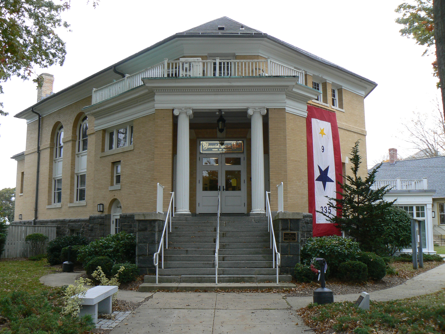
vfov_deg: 39.7
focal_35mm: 36
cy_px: 167
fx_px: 463
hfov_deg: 51.4
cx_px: 222
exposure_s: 1/100
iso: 80
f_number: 5.6
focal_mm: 6
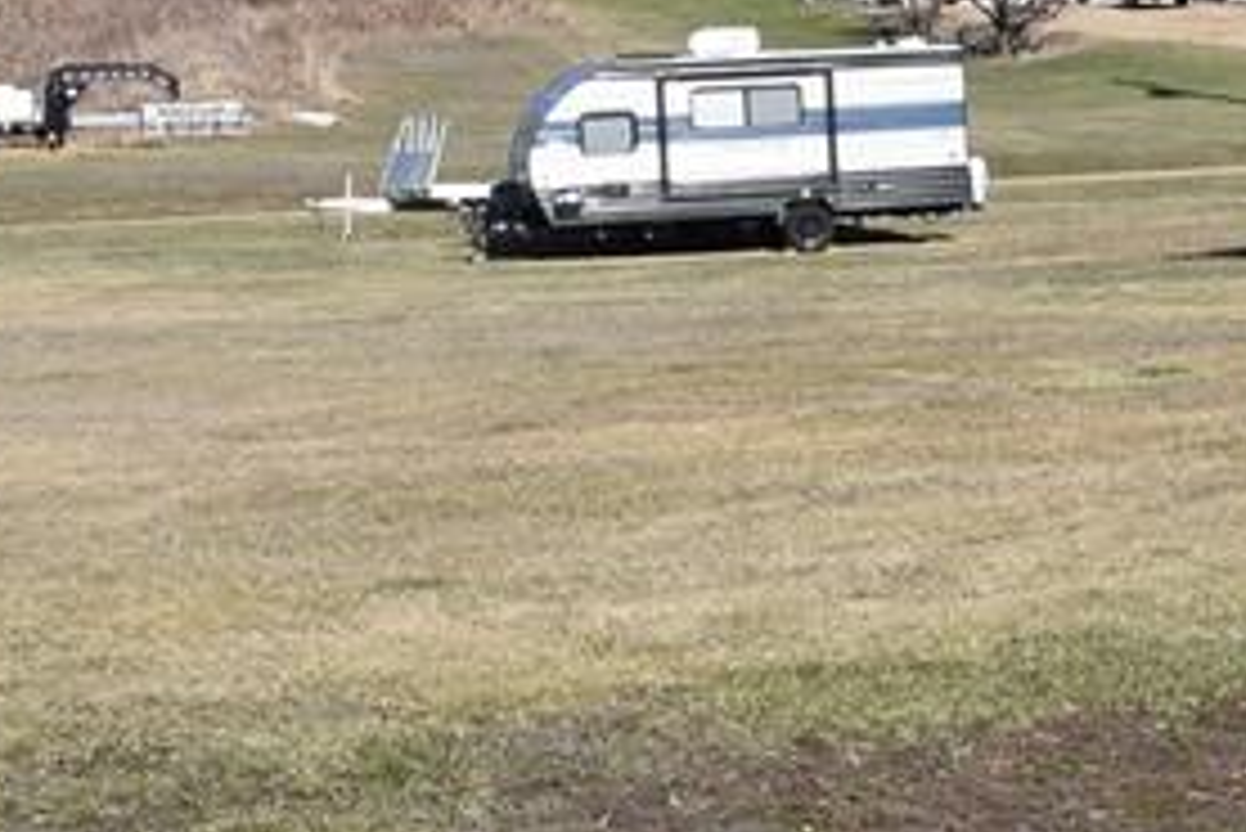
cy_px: 225
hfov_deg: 18.0
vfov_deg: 12.3
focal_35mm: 111
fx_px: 3844
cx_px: 1228
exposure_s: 1/400
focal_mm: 20
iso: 200
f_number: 10
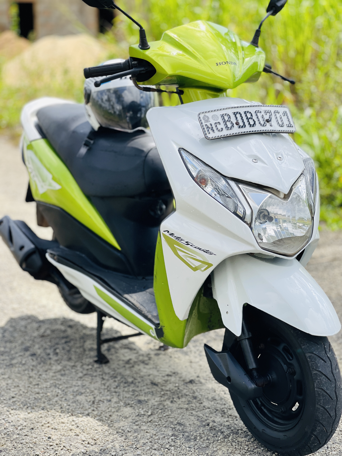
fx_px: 843
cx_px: 171
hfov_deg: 22.9
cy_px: 228
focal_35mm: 64
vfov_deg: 30.3
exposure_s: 1/1309
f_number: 2.2
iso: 32
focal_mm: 7.5
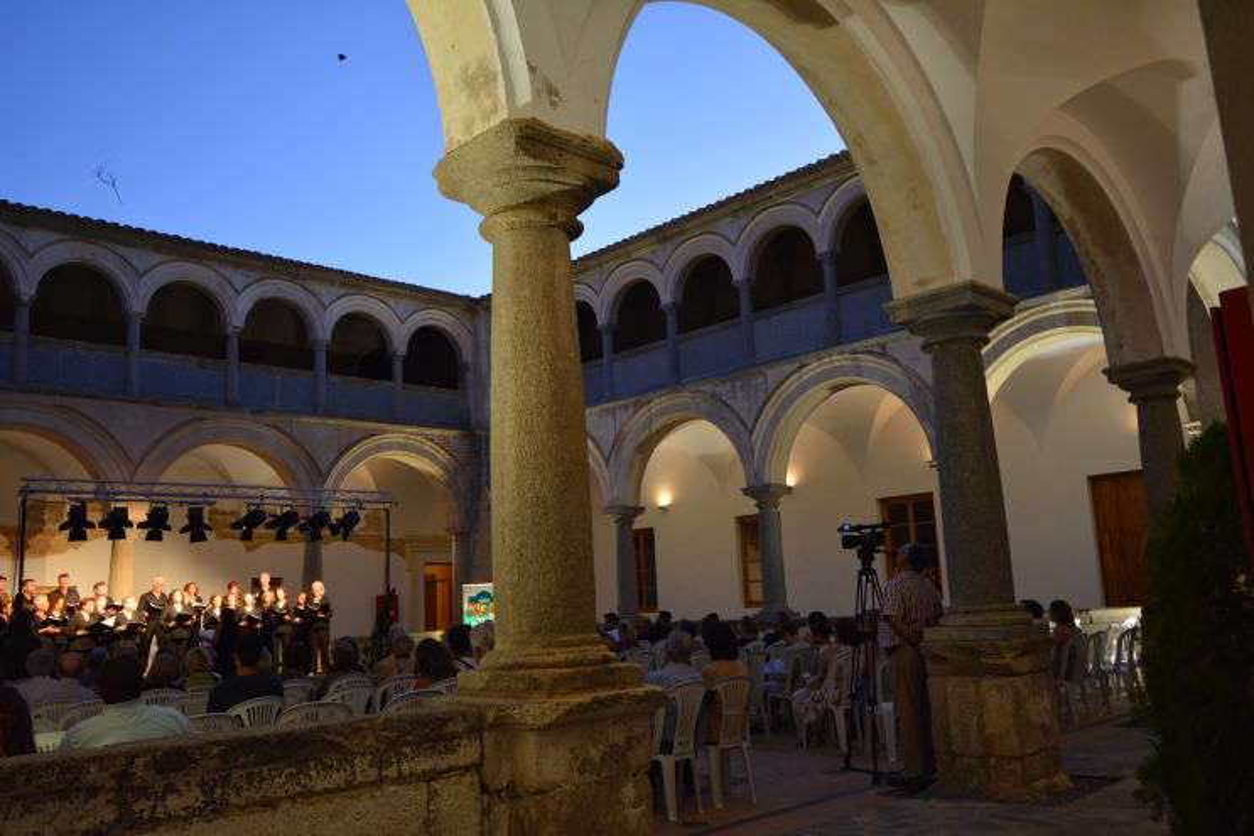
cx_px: 627
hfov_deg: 61.9
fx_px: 1045
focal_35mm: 30
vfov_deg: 43.6
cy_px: 418
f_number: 5.6
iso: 1000
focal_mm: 20
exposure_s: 1/30
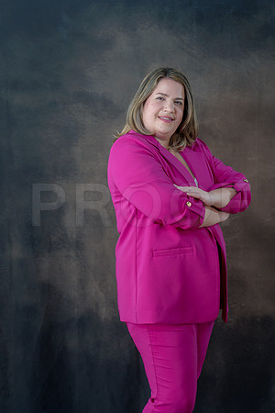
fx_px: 1192
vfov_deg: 19.6
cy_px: 206
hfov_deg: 13.2
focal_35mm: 104
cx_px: 138
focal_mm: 104
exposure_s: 1/100
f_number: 4.5
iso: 400
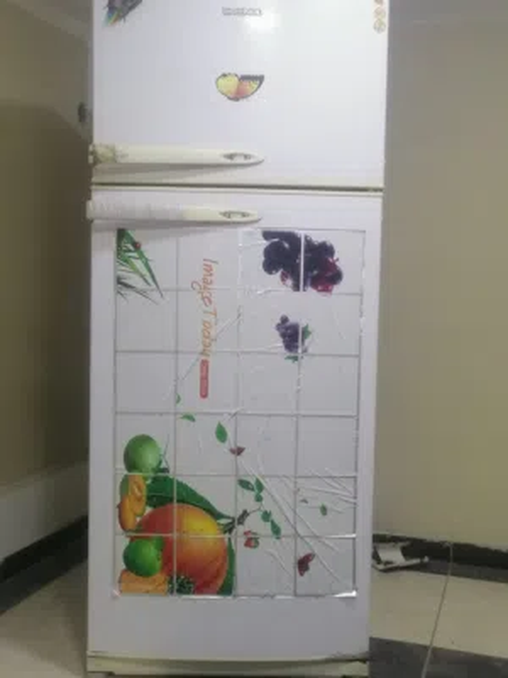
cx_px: 254
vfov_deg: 42.1
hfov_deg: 32.2
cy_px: 339
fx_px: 881
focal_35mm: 45
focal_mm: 5.3
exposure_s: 1/120
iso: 200
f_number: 1.8
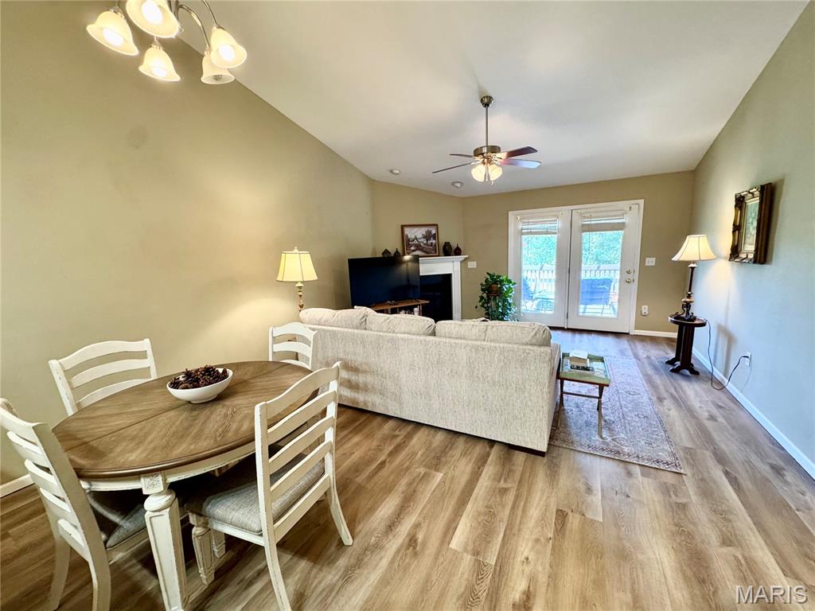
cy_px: 306
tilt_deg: -9.0
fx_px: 330
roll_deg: +2.2
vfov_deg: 85.7
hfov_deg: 102.1
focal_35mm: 14
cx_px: 408
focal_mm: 2.22
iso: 250
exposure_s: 1/60
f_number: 2.2
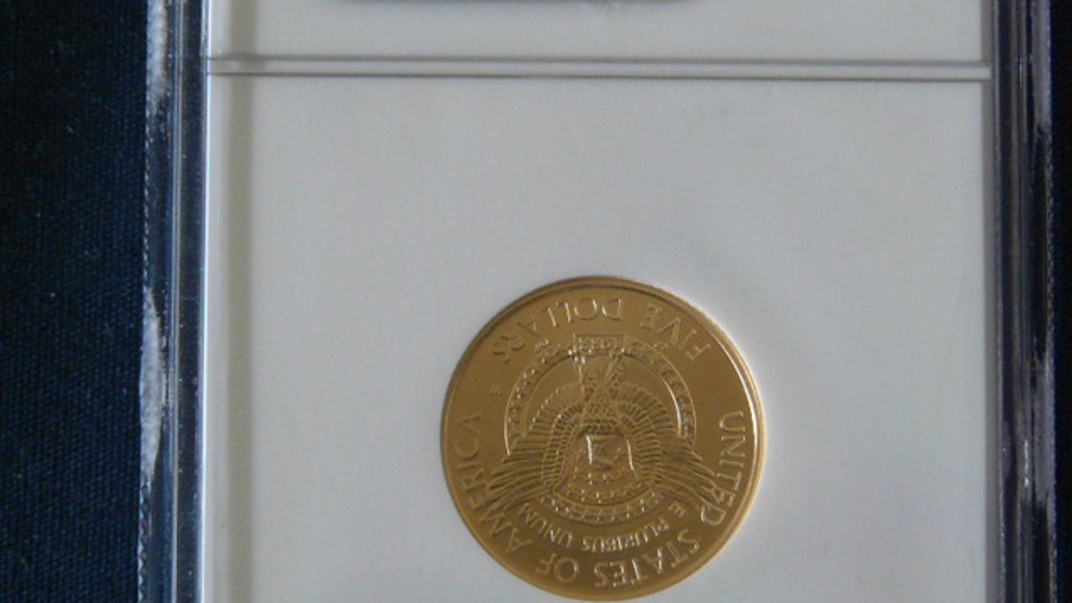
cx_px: 534
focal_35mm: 160
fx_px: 4549
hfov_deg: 13.4
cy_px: 268
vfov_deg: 7.6
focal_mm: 16.2
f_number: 3.2
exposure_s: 1/13
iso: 200
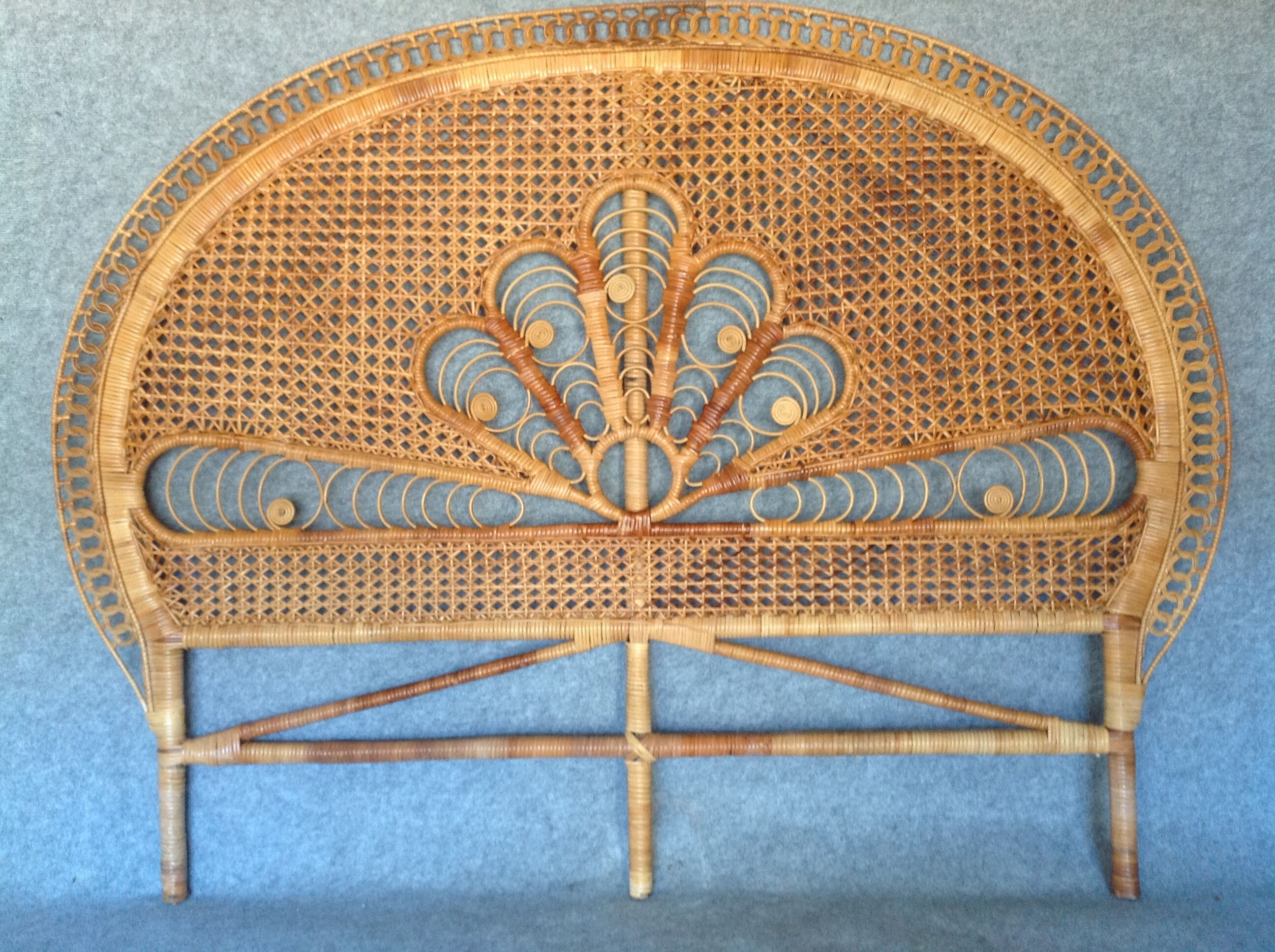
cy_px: 476
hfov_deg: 52.7
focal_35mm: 35
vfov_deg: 40.6
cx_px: 638
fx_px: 1287
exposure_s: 1/15
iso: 160
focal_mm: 4.28
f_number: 2.4
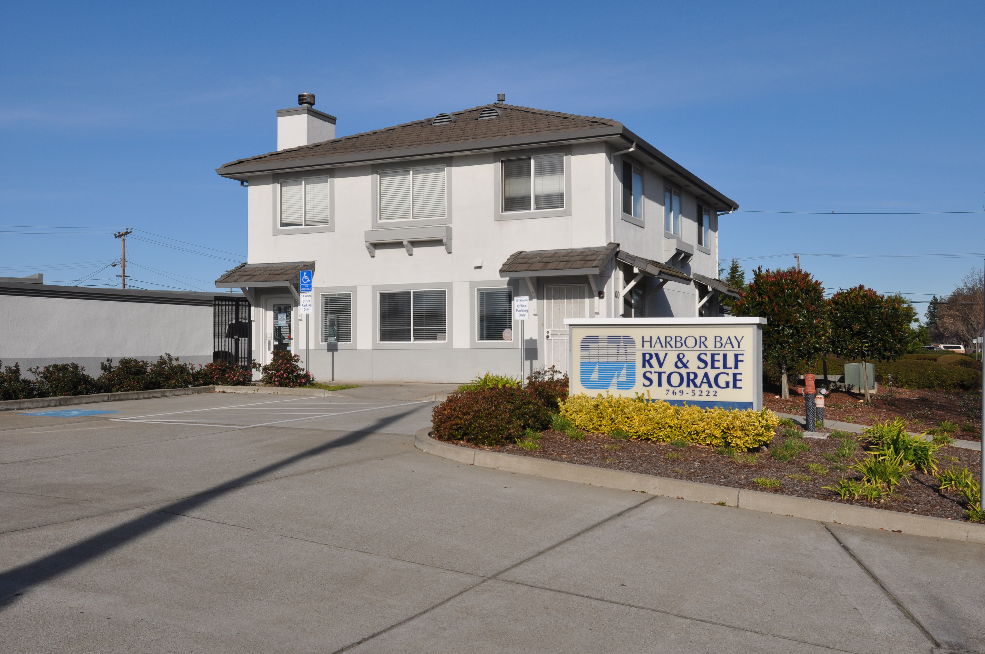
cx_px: 492
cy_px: 327
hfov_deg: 53.2
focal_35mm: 36
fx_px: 984
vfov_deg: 36.8
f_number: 11
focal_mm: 24
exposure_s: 1/500
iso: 200
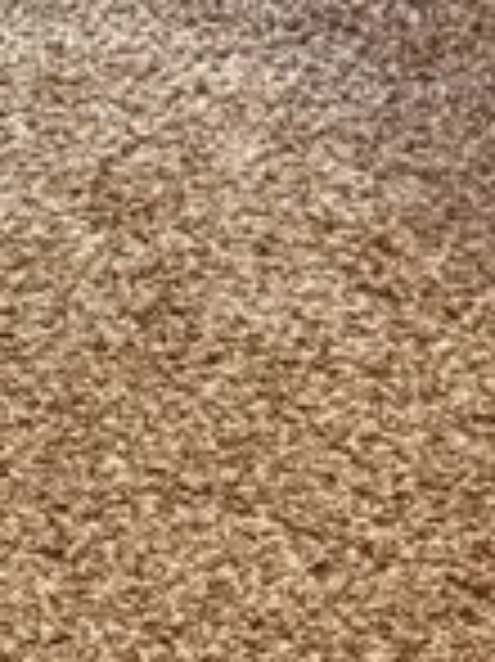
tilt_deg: -7.6
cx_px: 356
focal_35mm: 167
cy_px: -1175
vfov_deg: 9.7
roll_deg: -4.2
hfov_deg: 8.9
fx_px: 3189
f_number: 1.78
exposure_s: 1/60
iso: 200
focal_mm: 6.76
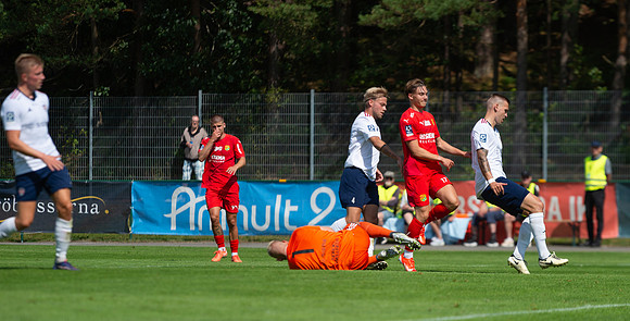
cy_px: 262
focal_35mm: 267
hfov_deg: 8.3
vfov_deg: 4.2
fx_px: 4358
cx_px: 392
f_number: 3.2
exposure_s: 1/2500
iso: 100
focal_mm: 200
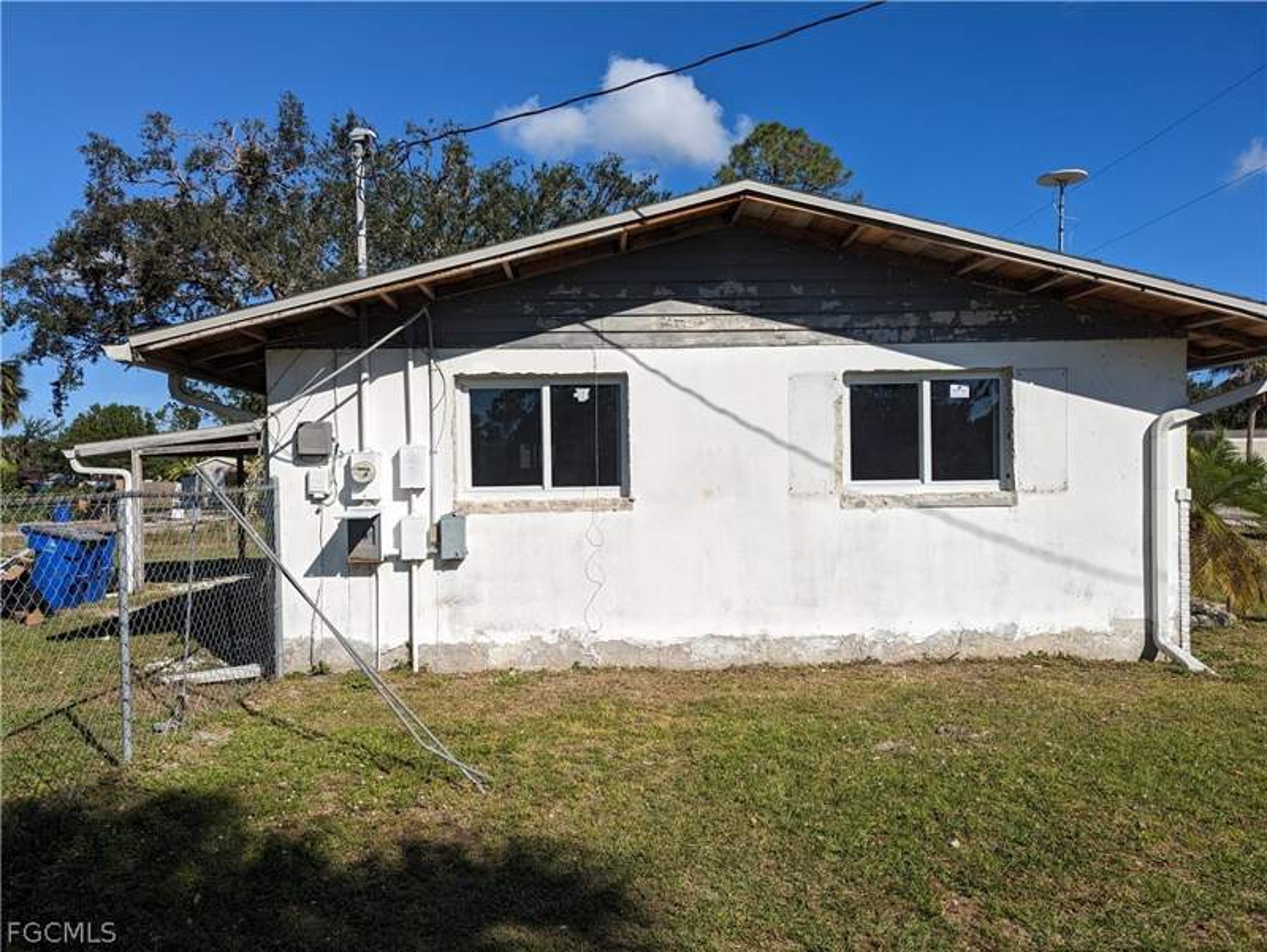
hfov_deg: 71.6
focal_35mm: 24
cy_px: 476
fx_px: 879
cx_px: 634
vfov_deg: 56.9
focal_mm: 6.81
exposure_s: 1/4049
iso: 59
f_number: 1.85
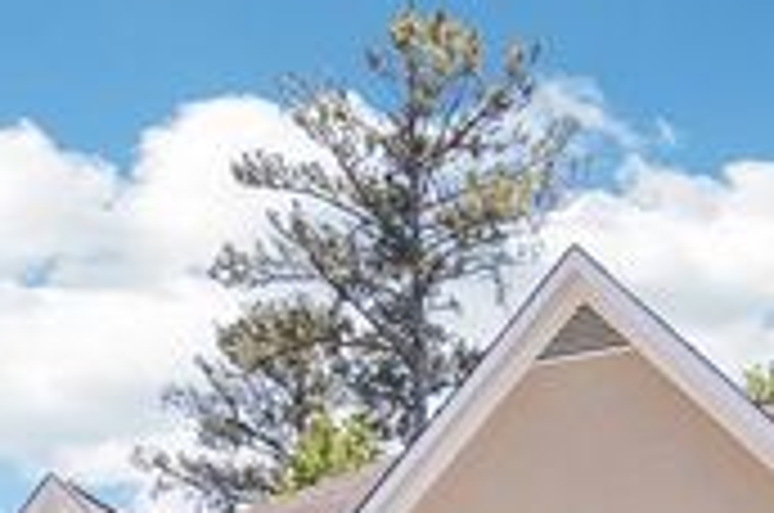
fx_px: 1438
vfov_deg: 18.7
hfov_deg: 30.0
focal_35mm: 67
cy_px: 677
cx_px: 504
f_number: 8
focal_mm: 23
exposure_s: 1/100
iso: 64
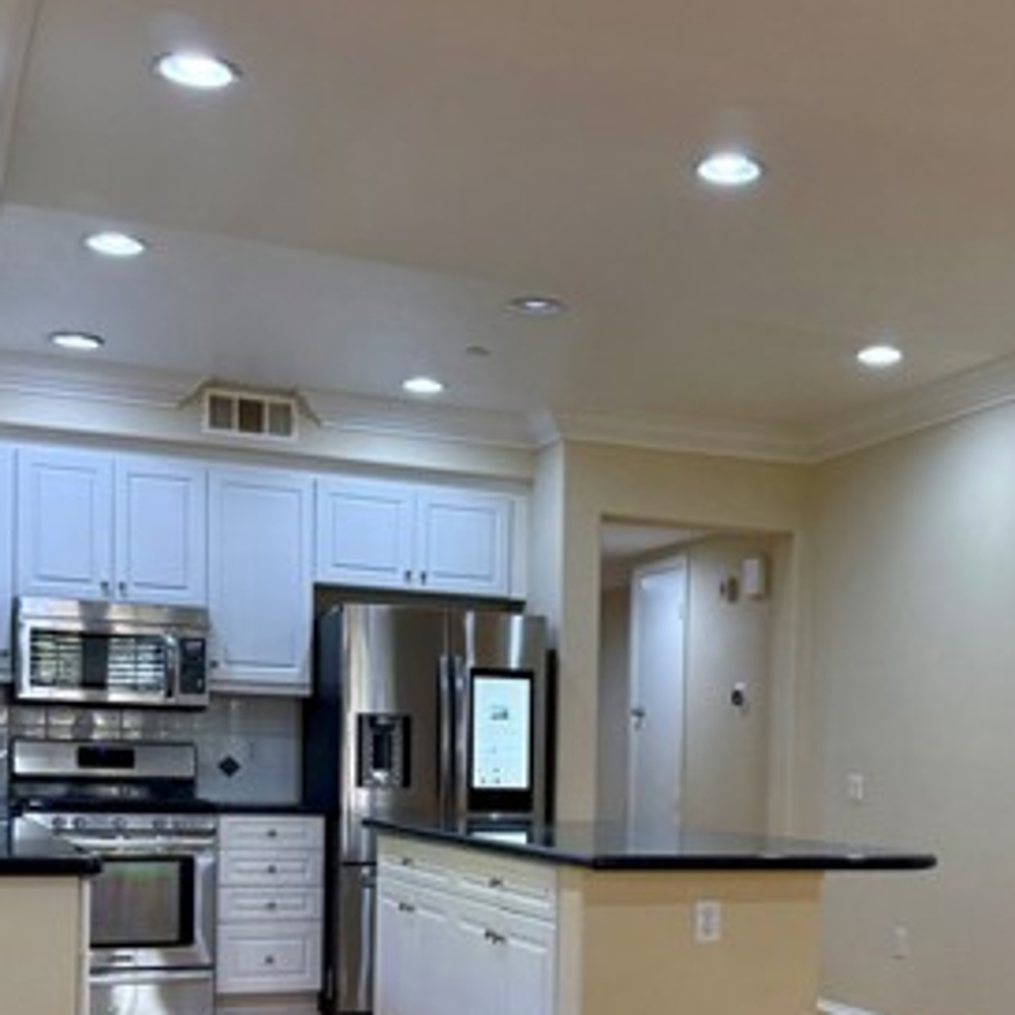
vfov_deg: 33.0
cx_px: 646
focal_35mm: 50
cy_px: 828
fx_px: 1659
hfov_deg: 33.8
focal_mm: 6.76
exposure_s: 1/139
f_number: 1.78
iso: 200
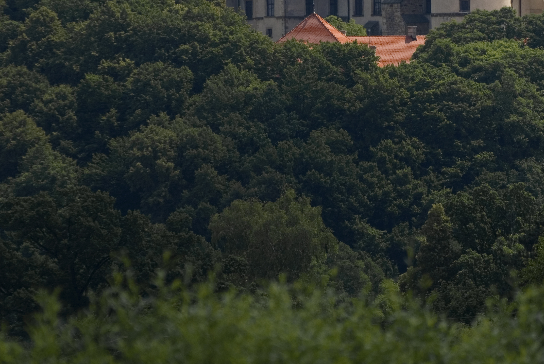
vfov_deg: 3.3
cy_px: 77
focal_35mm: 420
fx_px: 6352
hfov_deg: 4.9
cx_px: 447
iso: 100
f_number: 5
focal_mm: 155
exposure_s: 1/250
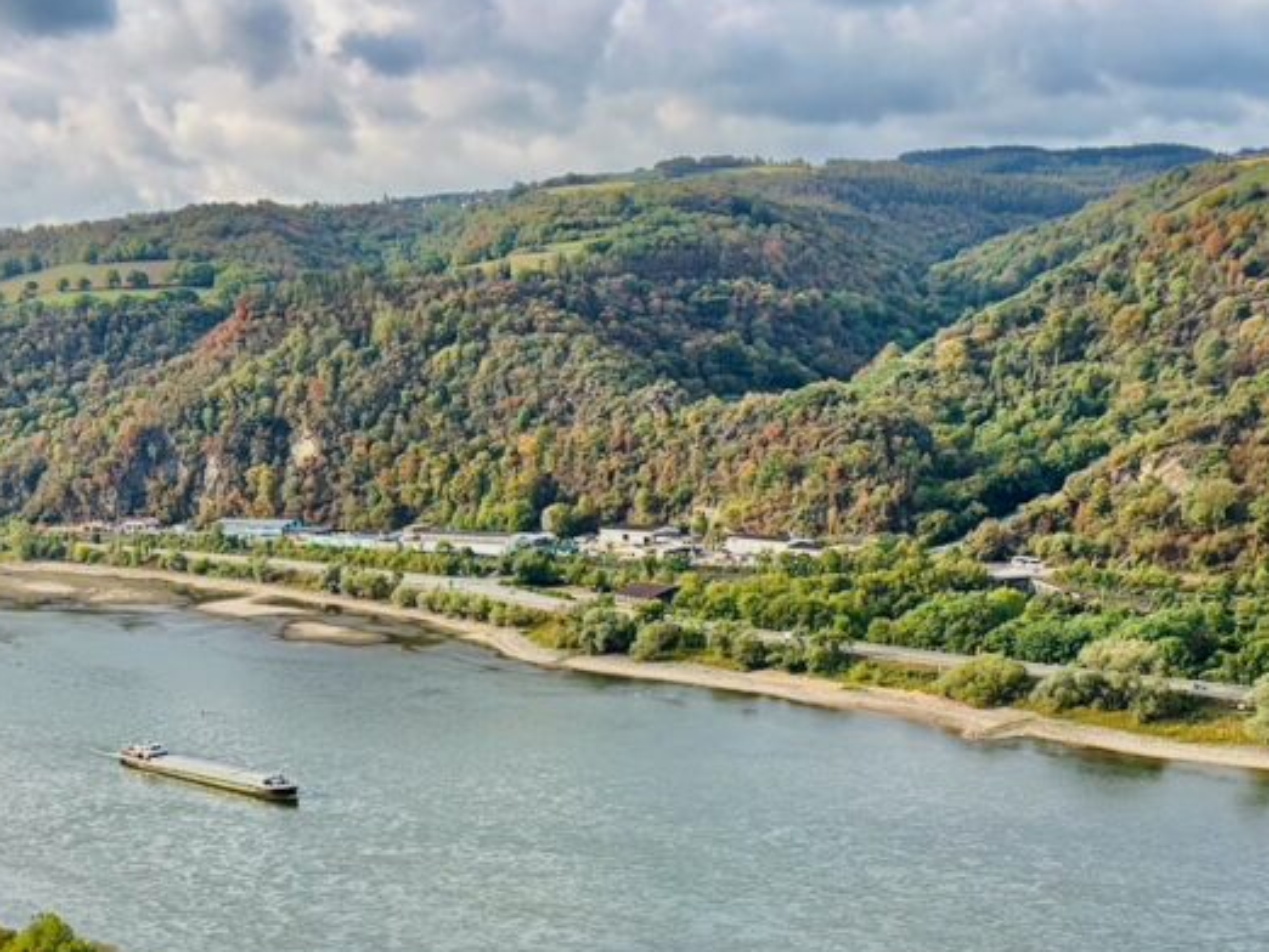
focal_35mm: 51
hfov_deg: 36.6
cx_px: 323
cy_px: 865
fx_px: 1870
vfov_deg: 27.5
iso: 50
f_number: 1.6
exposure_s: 1/1311
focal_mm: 5.96
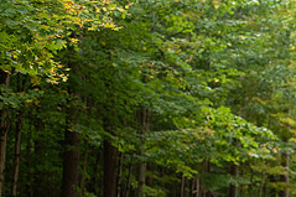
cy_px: 225
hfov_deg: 11.9
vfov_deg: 8.0
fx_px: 1397
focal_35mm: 170
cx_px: 348
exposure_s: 1/320
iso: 500
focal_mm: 70
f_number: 2.8
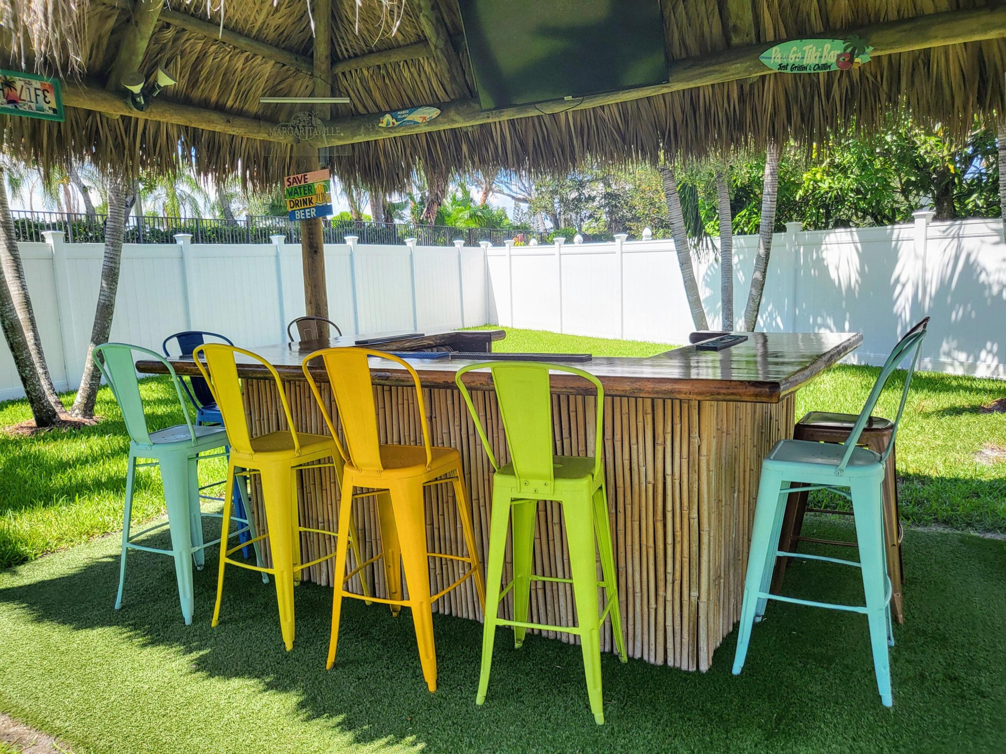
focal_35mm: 26
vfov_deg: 53.1
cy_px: 377
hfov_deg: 67.3
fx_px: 756
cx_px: 503
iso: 50
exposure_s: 1/848
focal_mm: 4.25
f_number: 1.8
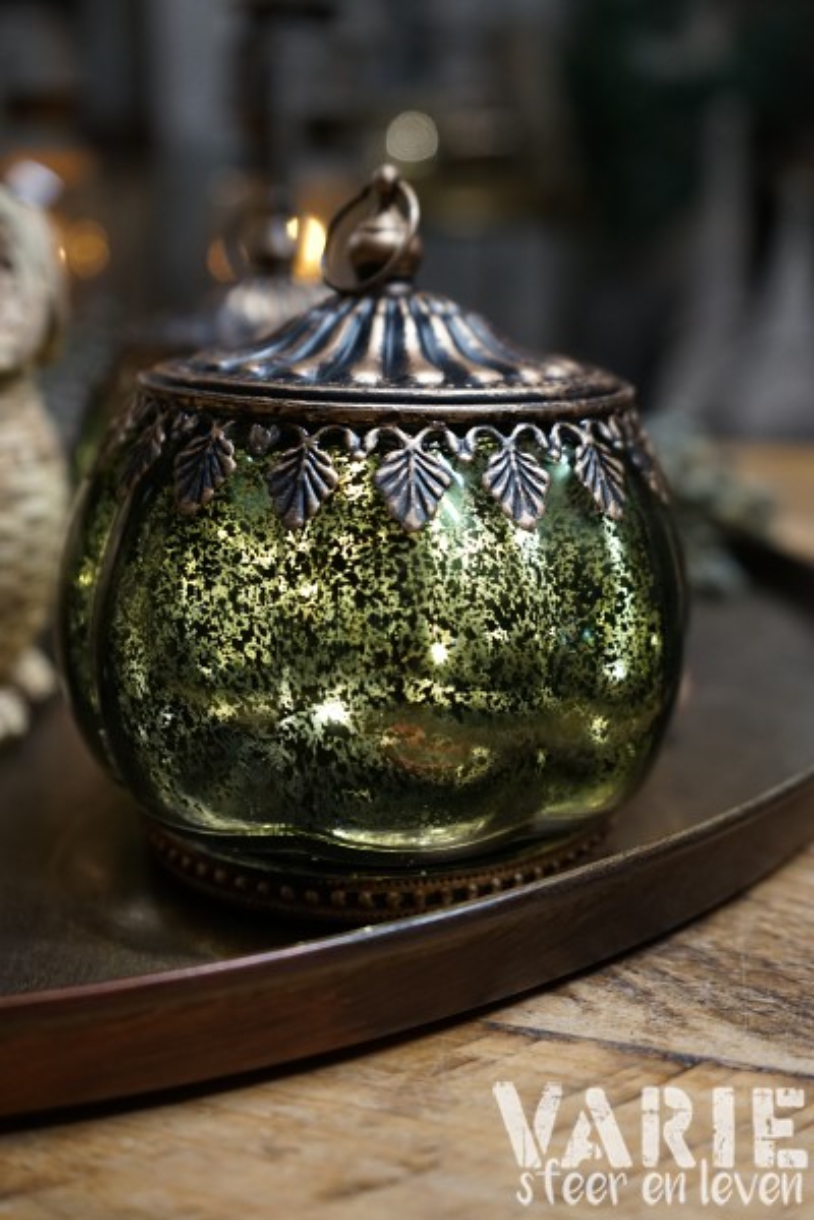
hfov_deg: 36.9
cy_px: 610
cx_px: 407
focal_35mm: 36
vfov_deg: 53.1
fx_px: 1221
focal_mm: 36
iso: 1600
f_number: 4
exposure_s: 1/60
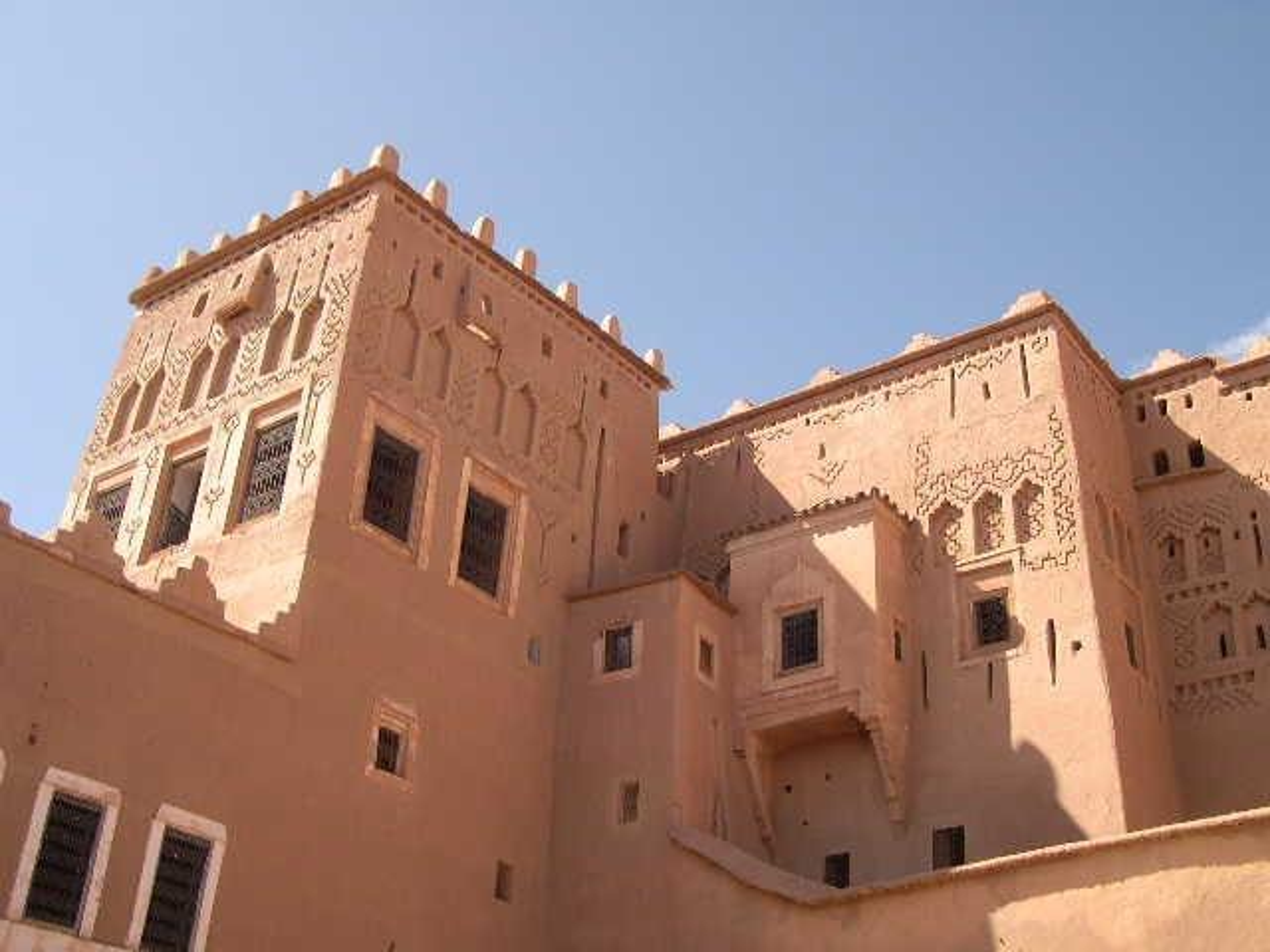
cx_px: 635
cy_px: 476
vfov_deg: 37.7
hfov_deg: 49.0
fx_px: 1394
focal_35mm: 38
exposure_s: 1/118
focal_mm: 8
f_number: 7.6
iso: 100
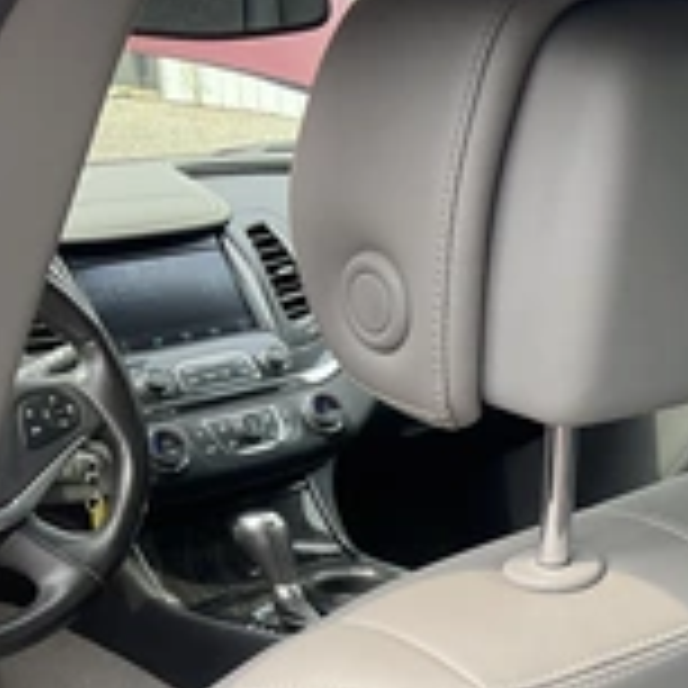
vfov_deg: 25.3
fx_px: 1507
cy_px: 553
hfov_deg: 23.0
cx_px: 881
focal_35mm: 67
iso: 20
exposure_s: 1/122
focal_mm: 3
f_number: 1.8
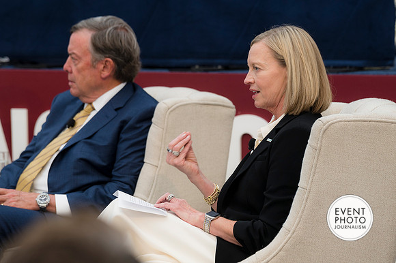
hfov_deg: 9.2
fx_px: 2473
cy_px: 132
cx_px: 198
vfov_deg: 6.1
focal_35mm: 225
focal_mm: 150
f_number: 4
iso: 180
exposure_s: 1/160
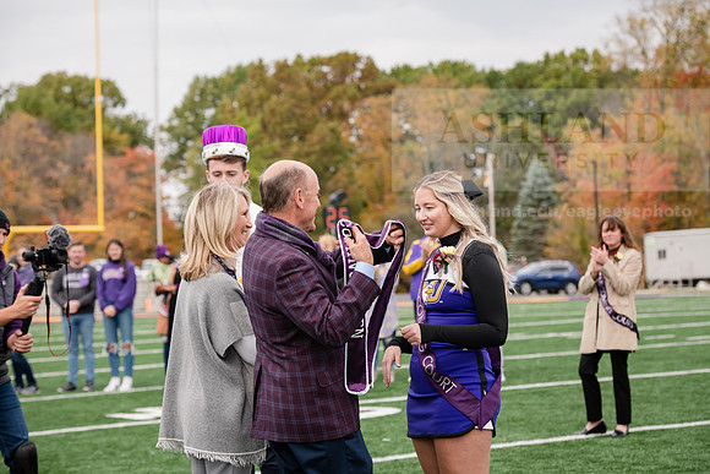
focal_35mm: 100
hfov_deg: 20.4
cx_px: 355
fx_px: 1973
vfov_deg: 13.7
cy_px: 237
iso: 320
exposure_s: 1/640
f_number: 5
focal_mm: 100
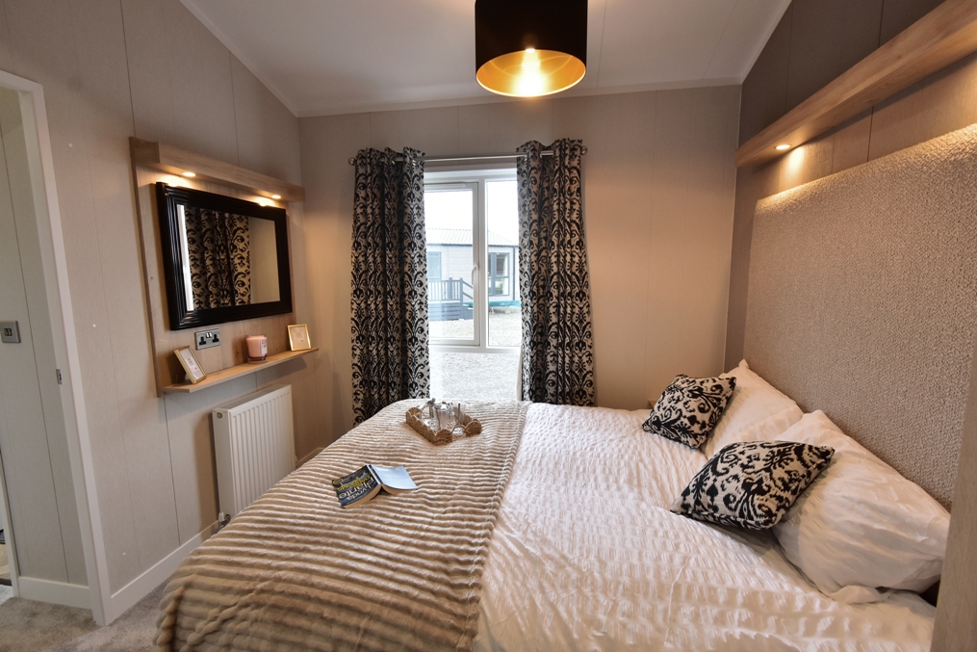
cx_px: 488
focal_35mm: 15
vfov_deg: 77.3
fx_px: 407
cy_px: 326
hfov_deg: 100.4
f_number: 5.6
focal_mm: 10
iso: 400
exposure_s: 1/50
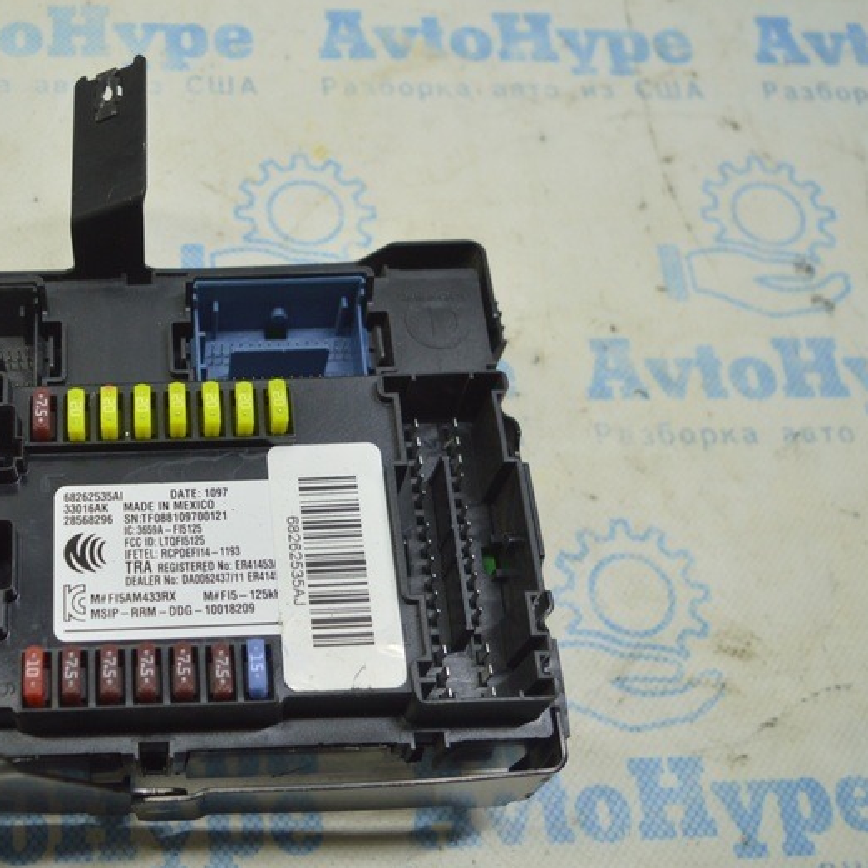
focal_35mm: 45
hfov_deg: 35.9
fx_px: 1277
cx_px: 140
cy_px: 428
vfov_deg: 37.6
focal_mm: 18
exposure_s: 1/80
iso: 400
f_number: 3.5
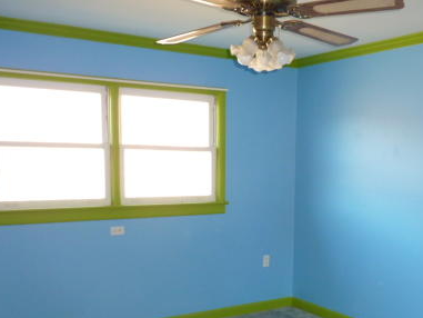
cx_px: 260
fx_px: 513
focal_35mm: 42
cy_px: 240
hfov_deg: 44.5
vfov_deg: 33.6
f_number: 3.3
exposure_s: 1/30
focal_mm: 4.1
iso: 200
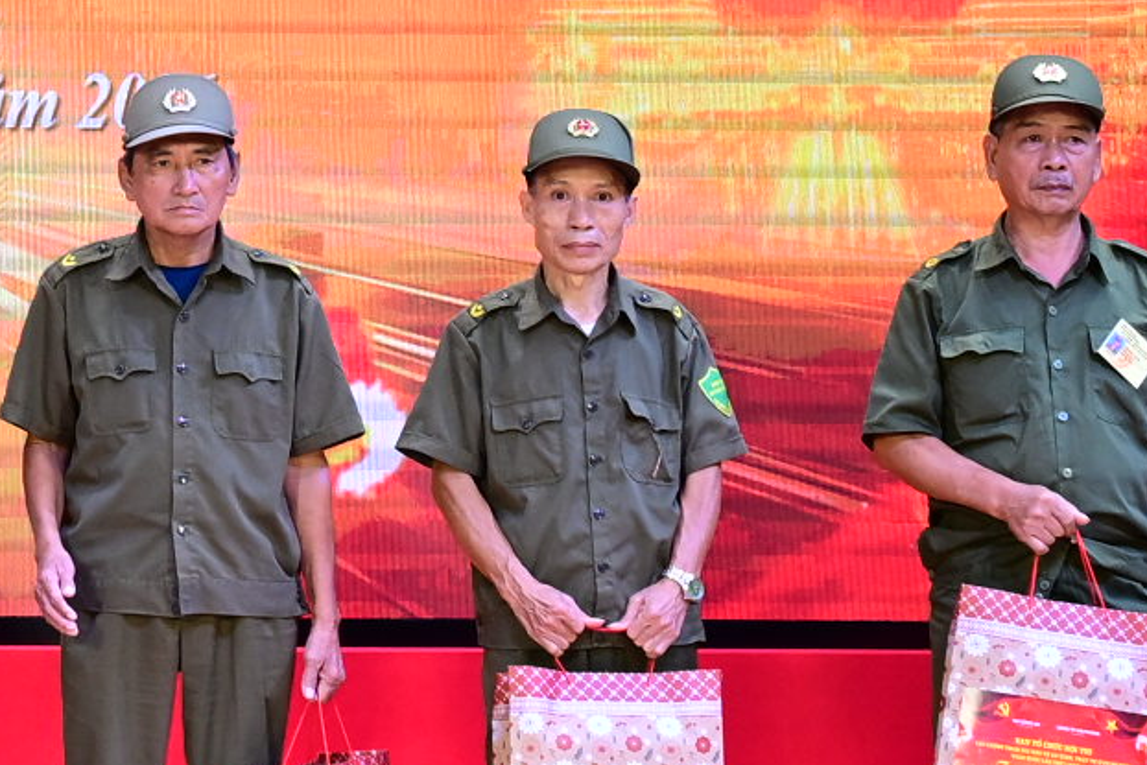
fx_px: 6819
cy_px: -4
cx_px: -834
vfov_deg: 6.4
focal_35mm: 214
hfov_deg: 9.2
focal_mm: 44
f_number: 4
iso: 1250
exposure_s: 1/200
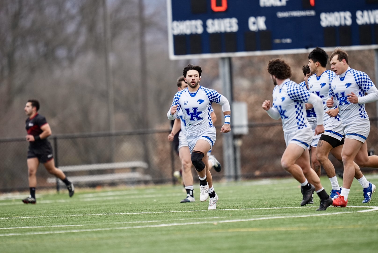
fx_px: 6304
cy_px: 126
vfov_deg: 2.3
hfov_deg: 3.4
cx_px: 189
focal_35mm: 600
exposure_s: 1/1600
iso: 640
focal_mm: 400
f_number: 2.8
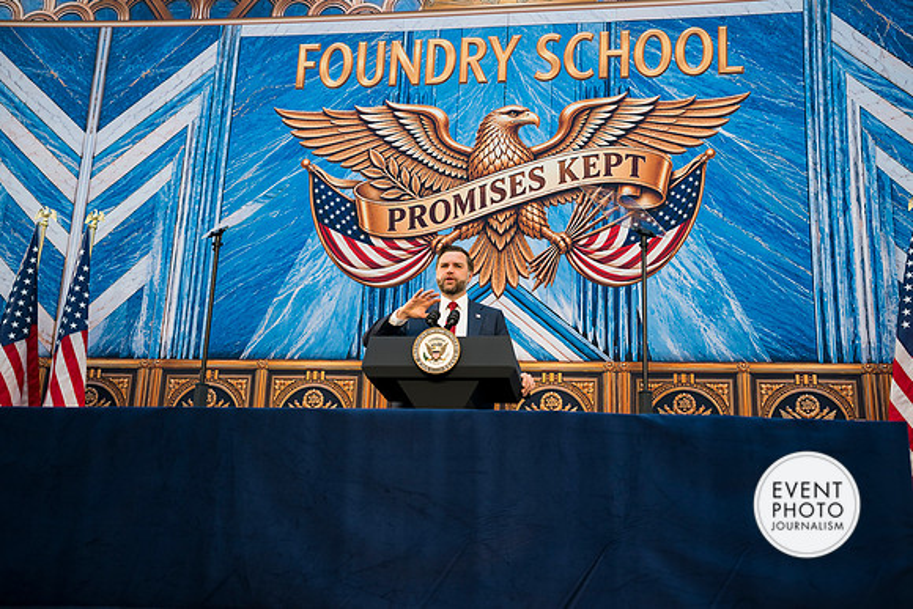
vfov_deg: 31.9
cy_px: 304
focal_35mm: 42
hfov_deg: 46.4
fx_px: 1065
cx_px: 456
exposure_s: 1/200
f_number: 2.8
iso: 320
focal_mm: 42
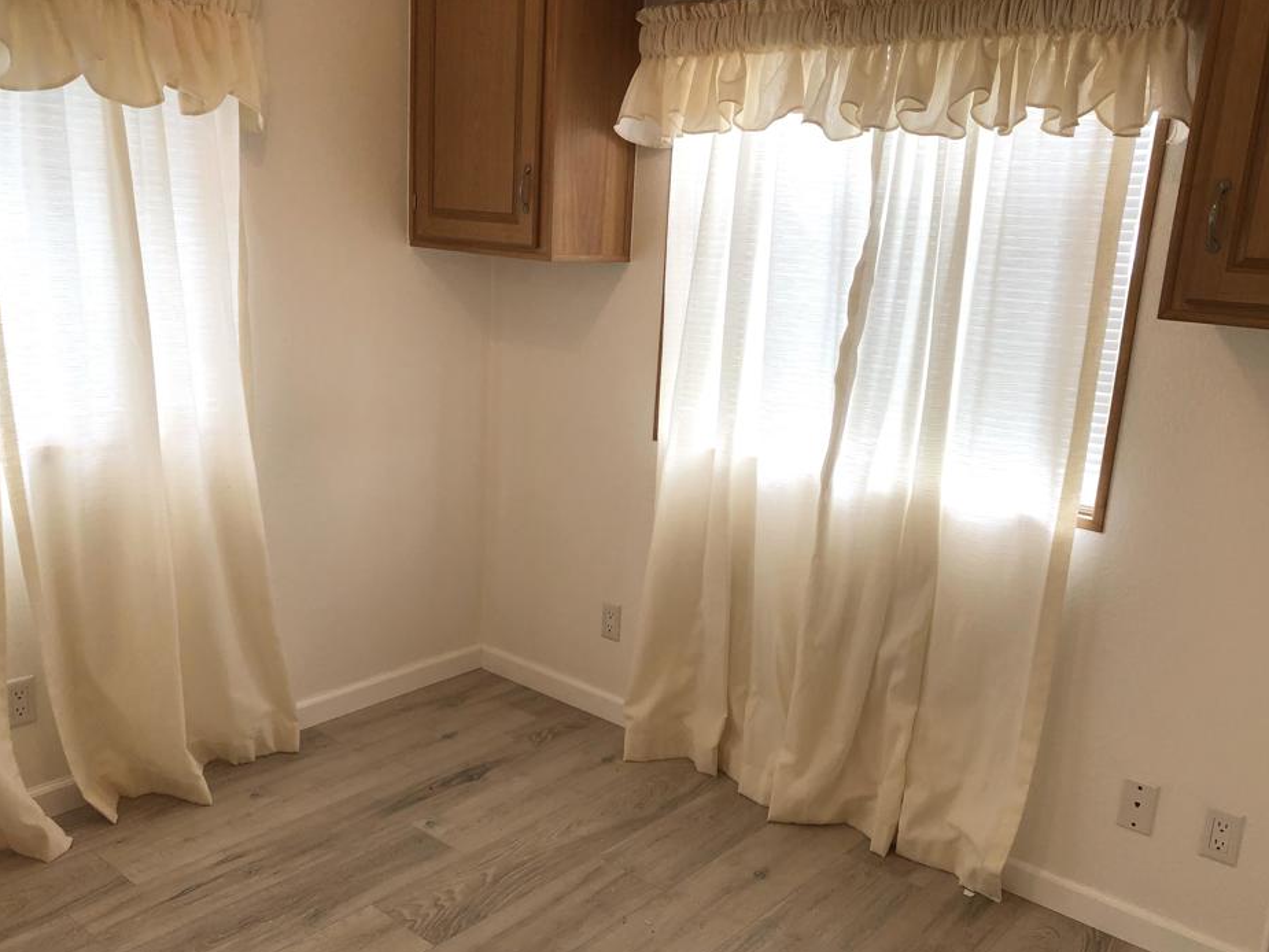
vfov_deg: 45.4
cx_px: 634
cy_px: 521
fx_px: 1137
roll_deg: -3.0
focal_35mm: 31
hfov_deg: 58.3
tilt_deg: -15.4
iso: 40
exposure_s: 1/120
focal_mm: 4
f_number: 1.8
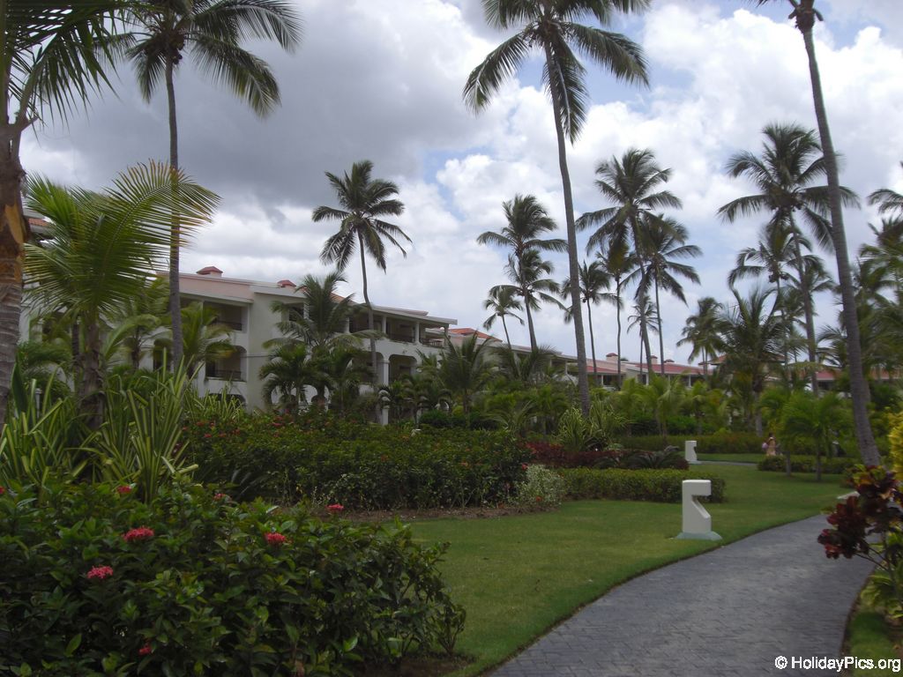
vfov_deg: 37.7
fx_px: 991
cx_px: 452
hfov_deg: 49.0
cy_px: 338
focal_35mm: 38
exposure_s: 1/200
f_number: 8
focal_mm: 6.2
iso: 64
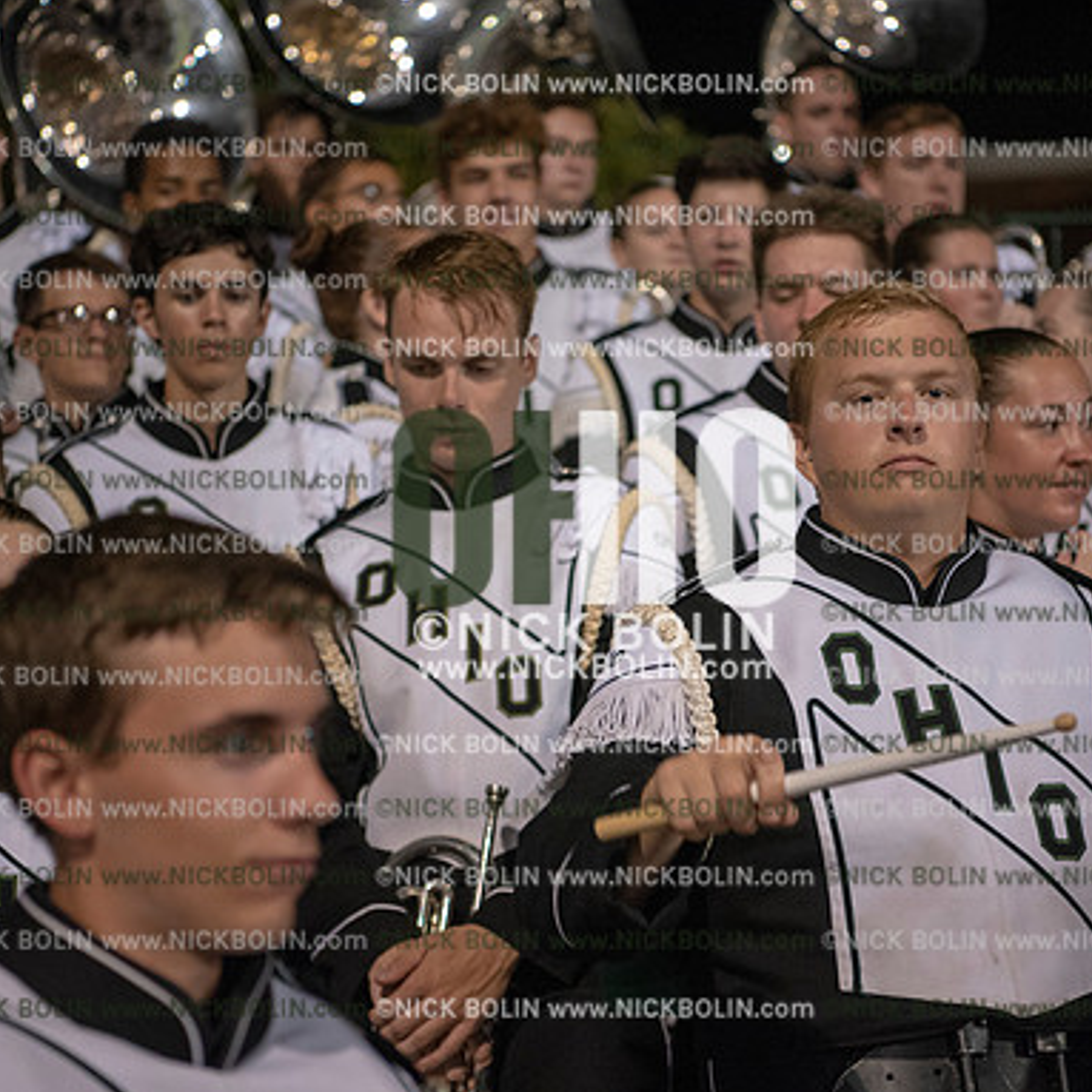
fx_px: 3212
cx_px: 593
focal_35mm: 90
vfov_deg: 19.3
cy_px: 546
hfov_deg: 19.3
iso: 3200
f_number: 3.2
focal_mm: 70
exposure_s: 1/200
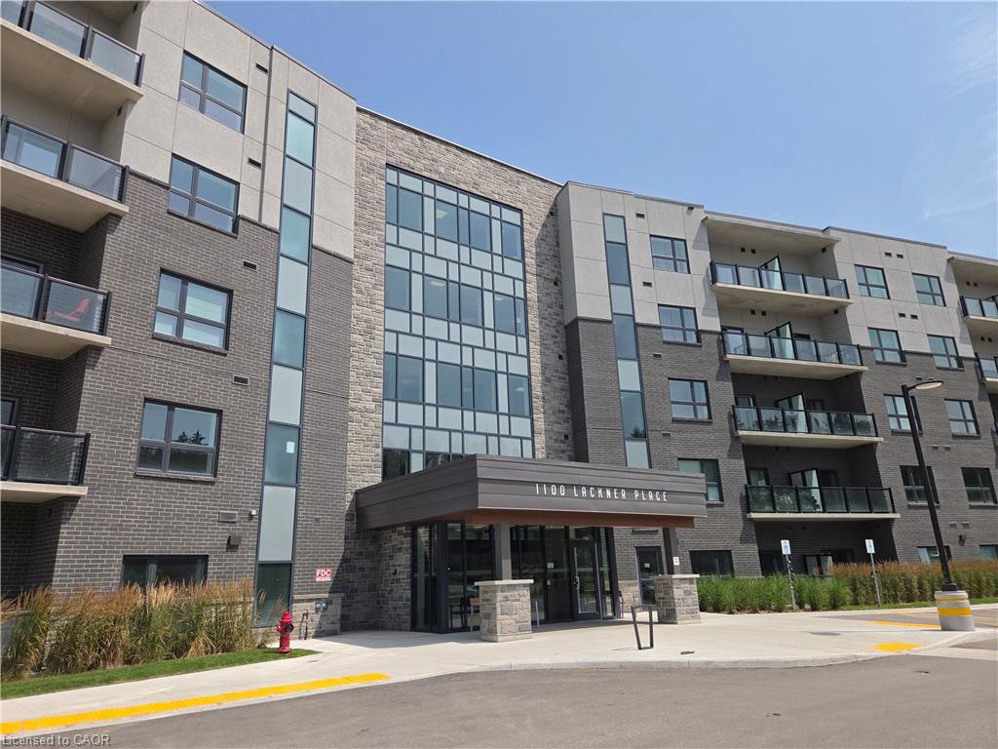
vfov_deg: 58.9
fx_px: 663
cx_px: 499
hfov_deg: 73.9
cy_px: 374
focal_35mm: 23
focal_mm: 5.4
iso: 25
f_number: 1.8
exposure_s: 1/1328
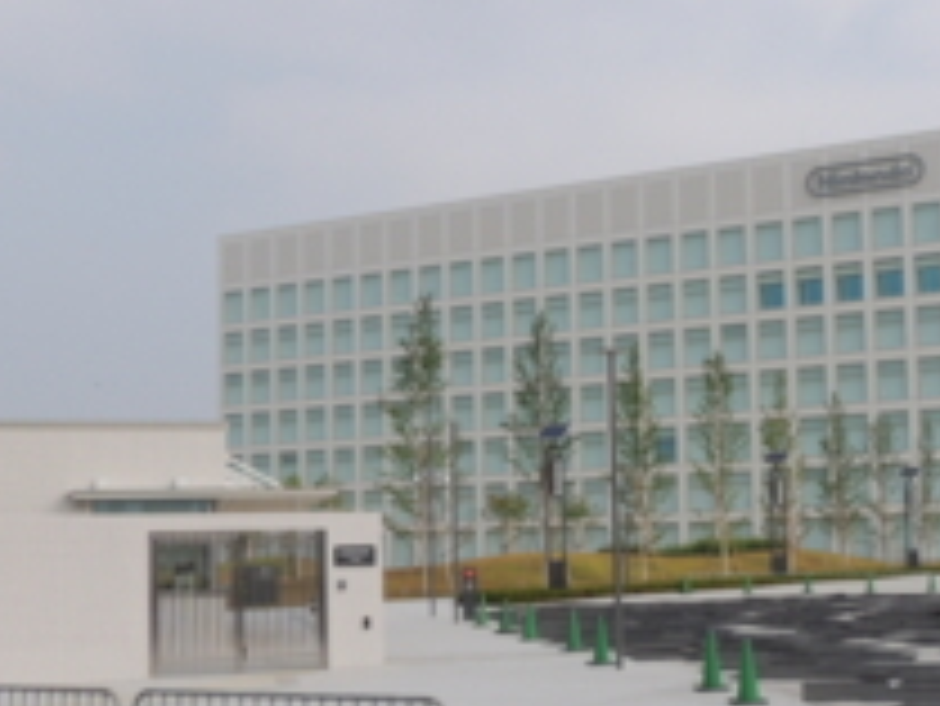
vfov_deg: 26.5
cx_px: 706
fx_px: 1494
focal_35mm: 55
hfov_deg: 34.2
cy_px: 463
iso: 100
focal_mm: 4.3
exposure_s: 1/1250
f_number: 3
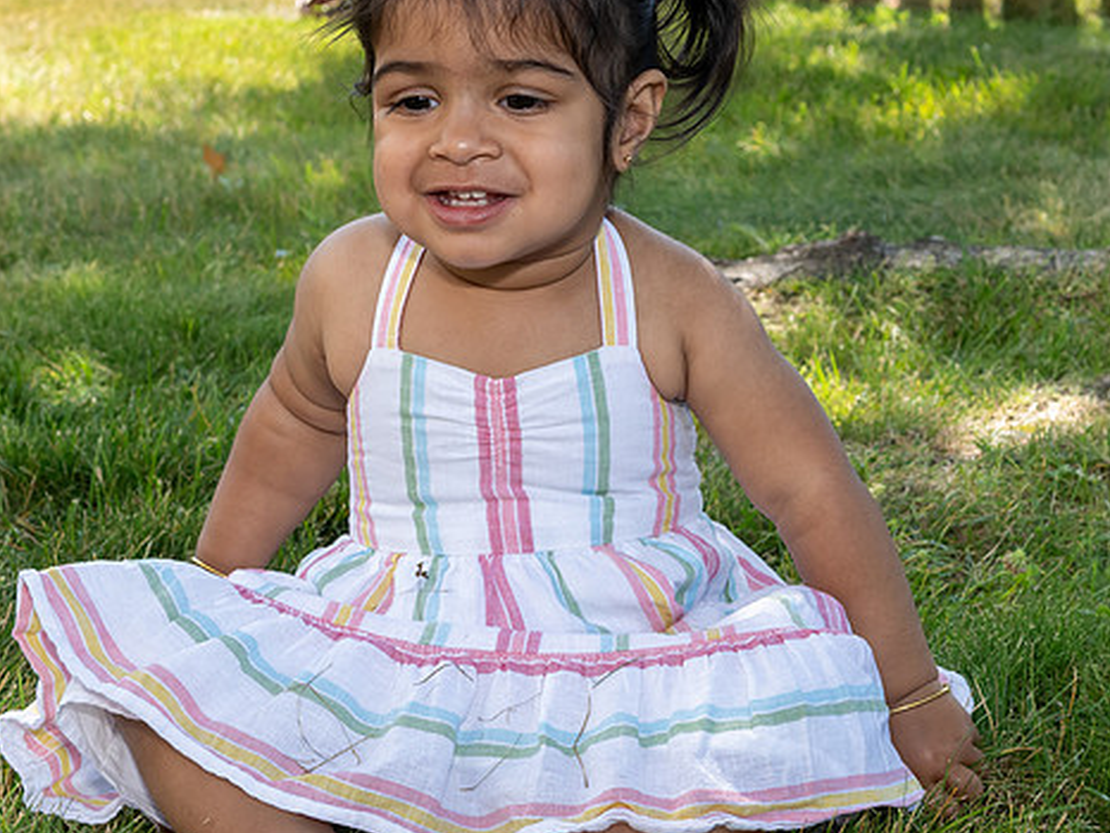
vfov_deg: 18.1
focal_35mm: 81
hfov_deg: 24.1
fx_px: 2599
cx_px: 682
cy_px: 239
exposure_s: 1/250
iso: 360
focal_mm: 34
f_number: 6.3
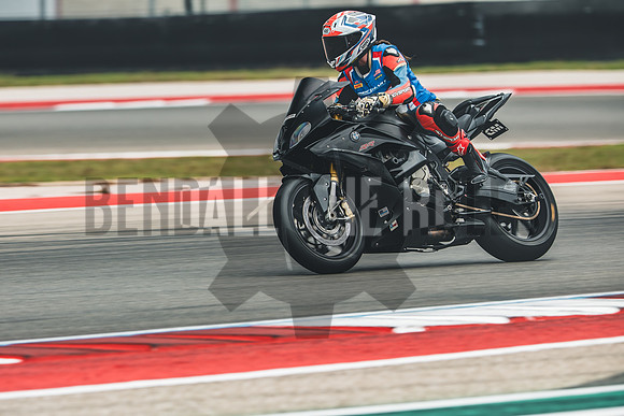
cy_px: 208
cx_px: 312
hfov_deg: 4.9
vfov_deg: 3.3
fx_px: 7281
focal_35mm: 420
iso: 160
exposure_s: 1/320
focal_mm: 280
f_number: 4.5
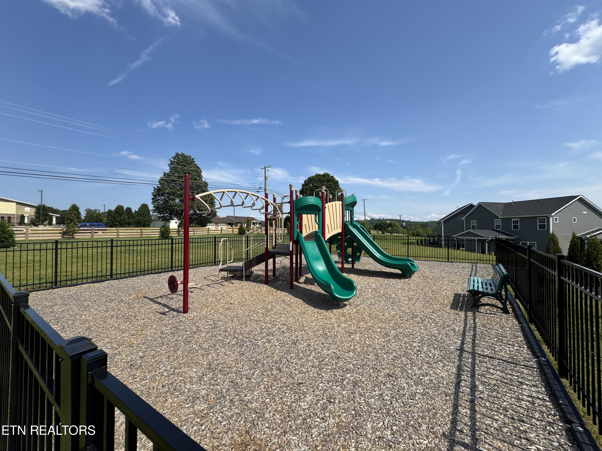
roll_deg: -0.7
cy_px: 226
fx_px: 243
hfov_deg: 102.1
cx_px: 301
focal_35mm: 14
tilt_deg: +0.0
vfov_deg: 85.7
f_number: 2.2
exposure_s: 1/2273
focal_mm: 2.22
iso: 50
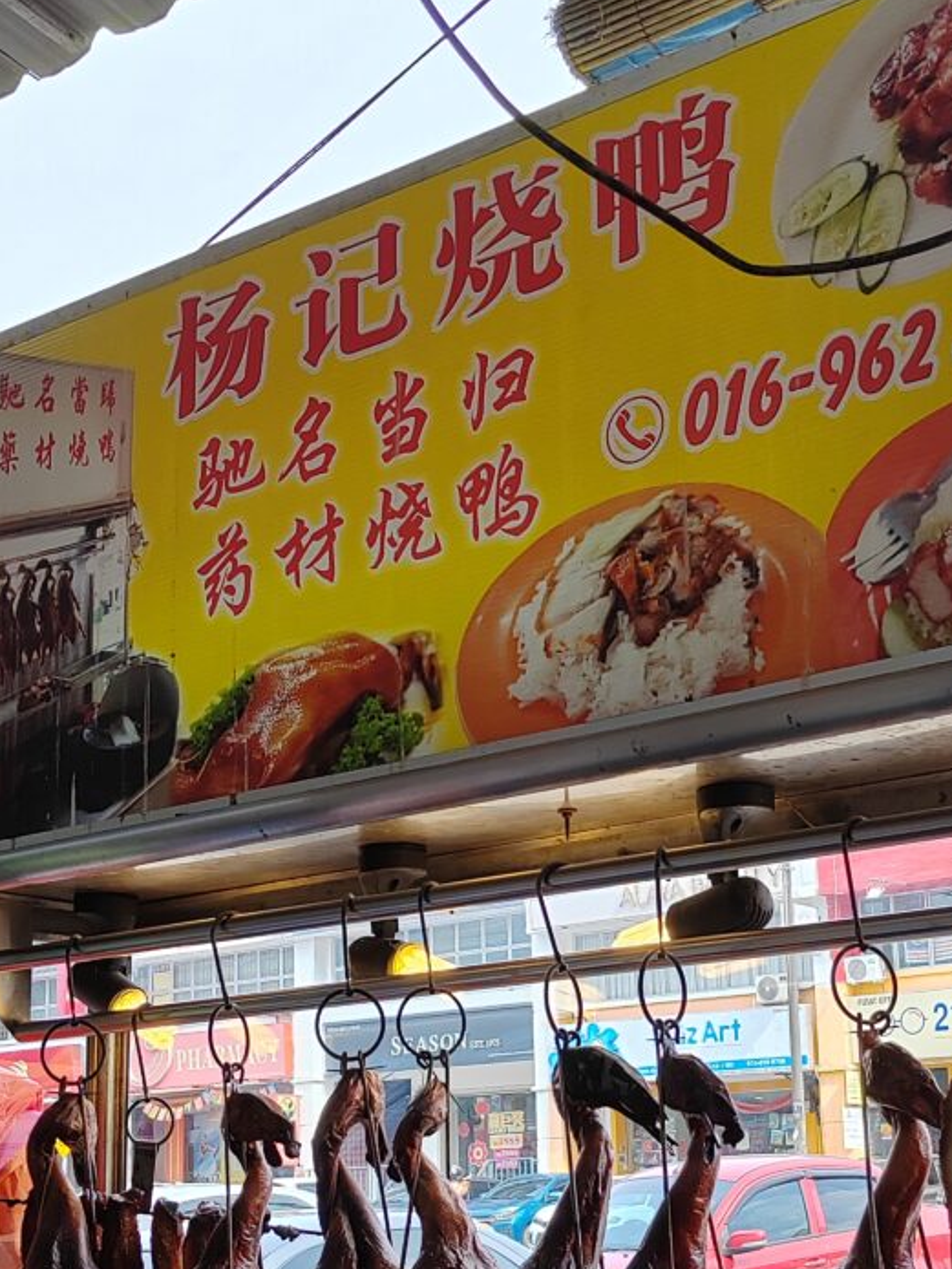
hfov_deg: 24.8
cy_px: 819
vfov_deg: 32.5
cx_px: 541
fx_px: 2162
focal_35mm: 59
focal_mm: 5.52
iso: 100
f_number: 1.9
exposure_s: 1/630
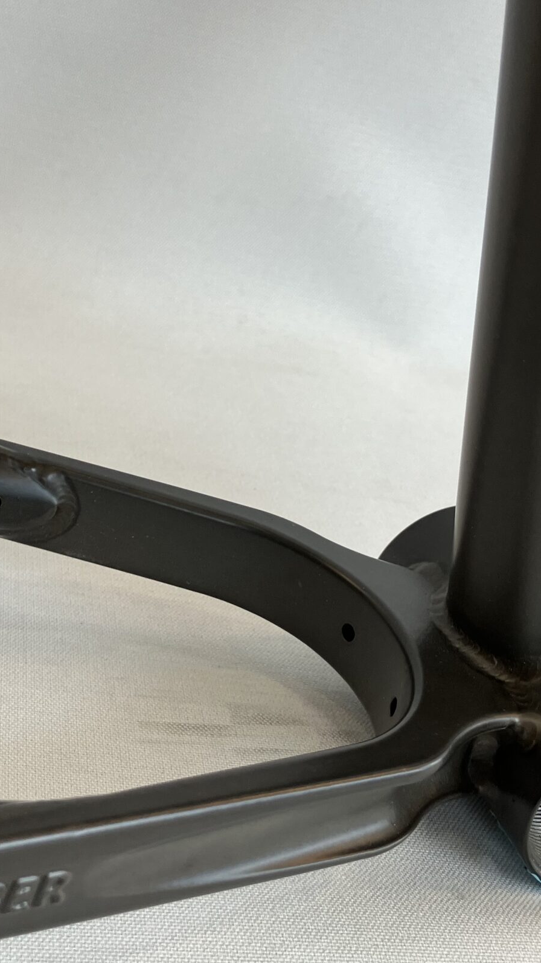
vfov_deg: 42.1
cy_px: 480
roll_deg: -15.6
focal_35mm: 49
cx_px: 284
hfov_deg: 24.4
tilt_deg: -26.8
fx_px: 1250
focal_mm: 3.99
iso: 40
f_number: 1.8
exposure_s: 1/120
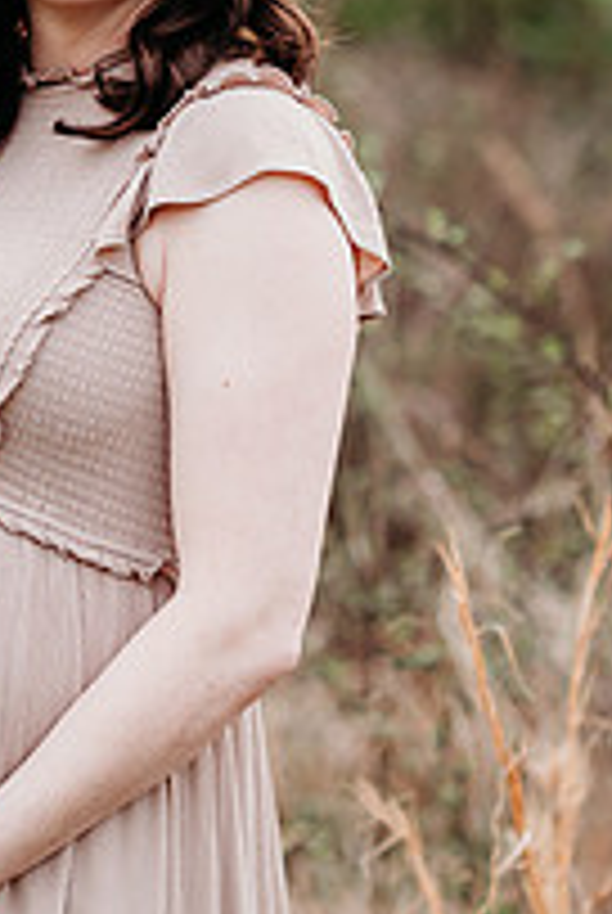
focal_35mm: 188
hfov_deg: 7.3
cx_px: 68
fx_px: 4777
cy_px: 248
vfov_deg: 10.9
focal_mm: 85
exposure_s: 1/320
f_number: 2.5
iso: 400
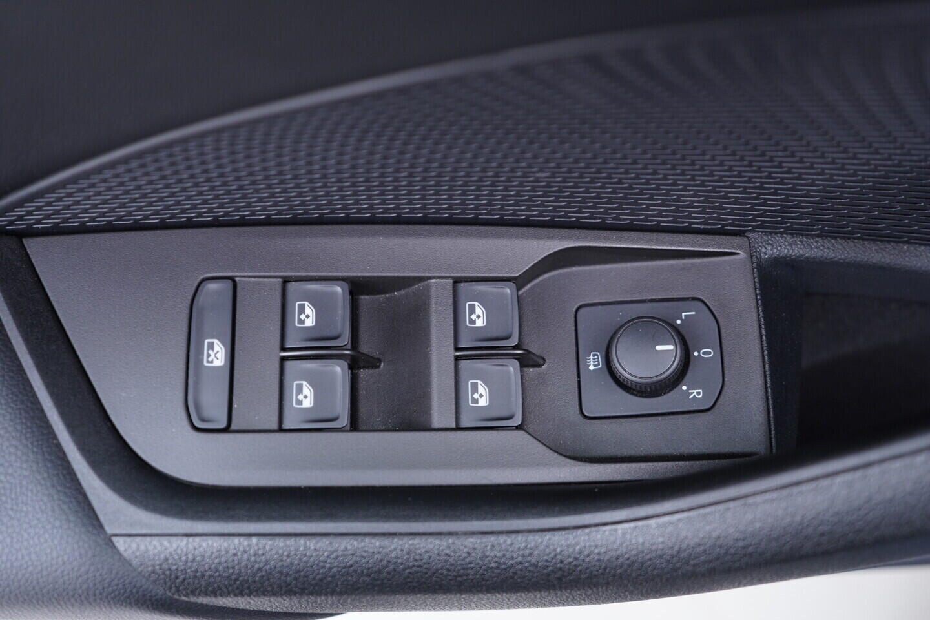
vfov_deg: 36.9
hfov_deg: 53.1
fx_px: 930
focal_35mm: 36
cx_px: 465
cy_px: 310
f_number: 2.8
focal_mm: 24
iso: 400
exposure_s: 1/40
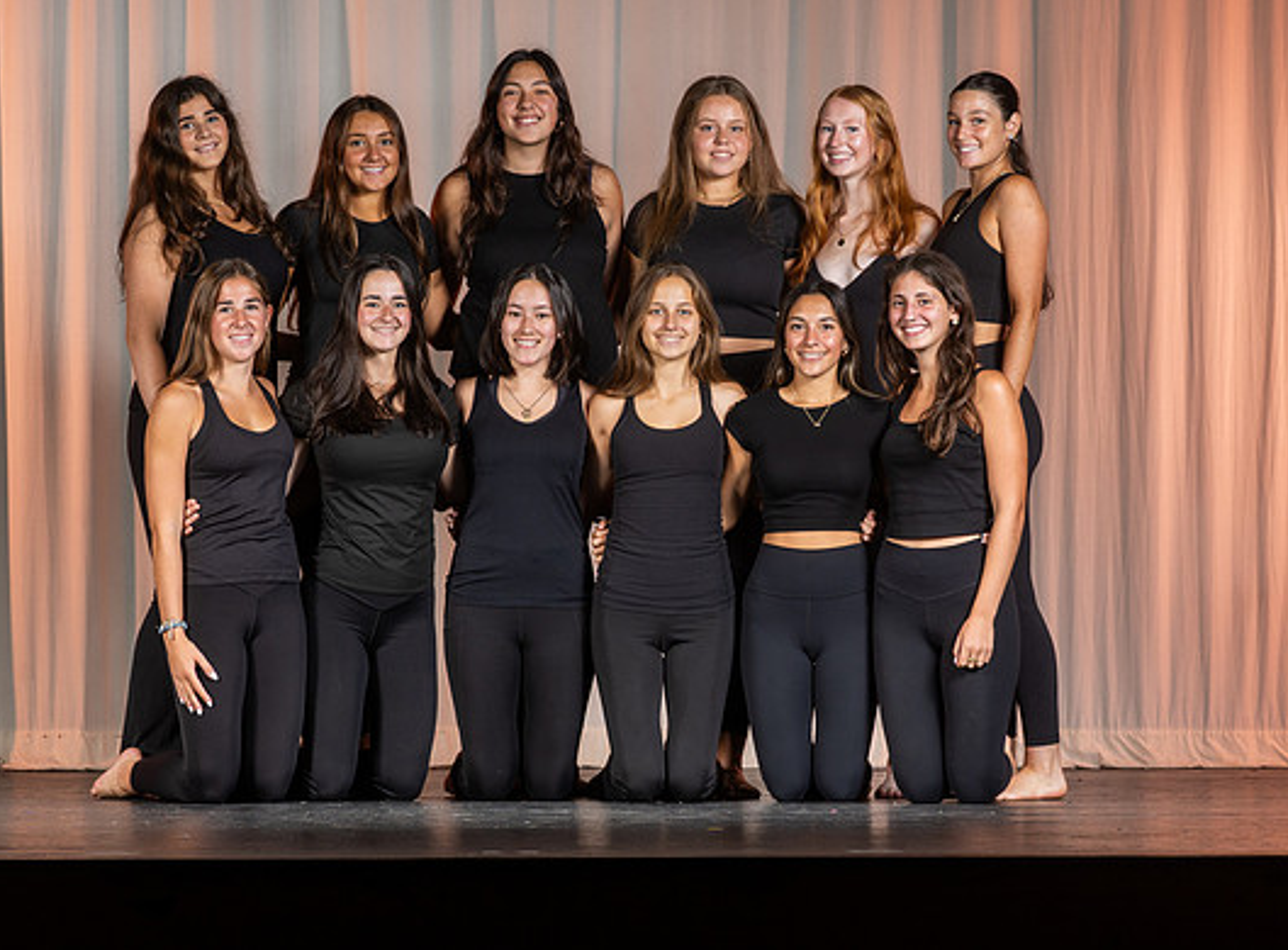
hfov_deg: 11.3
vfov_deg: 8.3
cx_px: 679
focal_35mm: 176
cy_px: 428
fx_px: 6509
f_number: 8
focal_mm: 110
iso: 125
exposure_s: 1/160
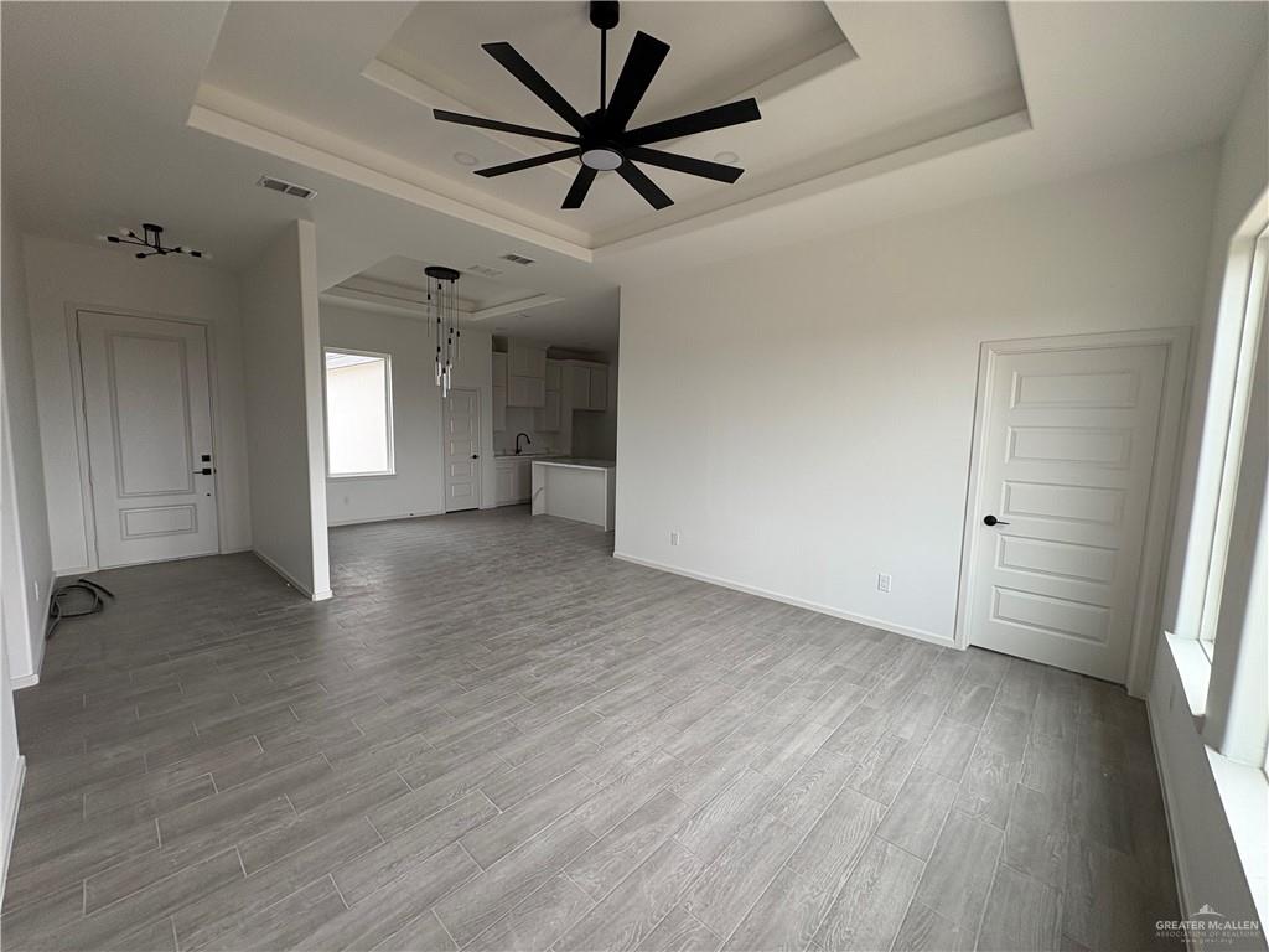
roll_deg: -1.9
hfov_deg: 102.1
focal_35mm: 14
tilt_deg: -5.4
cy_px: 476
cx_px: 634
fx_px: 513
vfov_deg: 85.7
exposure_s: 1/99
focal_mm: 2.22
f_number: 2.2
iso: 80
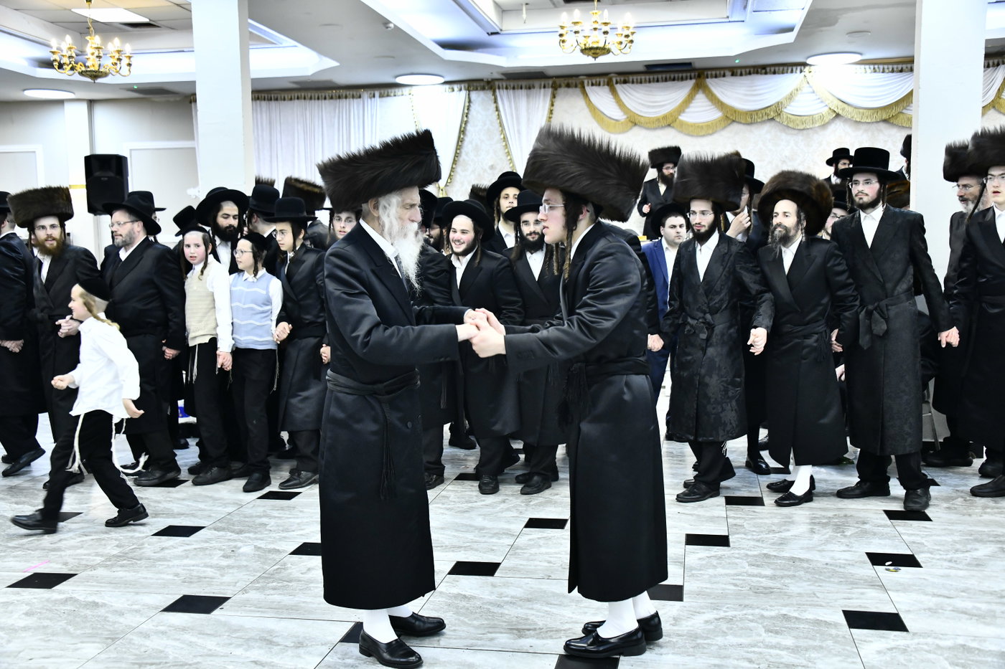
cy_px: 334
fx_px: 1061
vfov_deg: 35.0
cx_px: 502
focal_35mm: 38
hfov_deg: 50.7
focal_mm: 38
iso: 2500
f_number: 5.6
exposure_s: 1/200
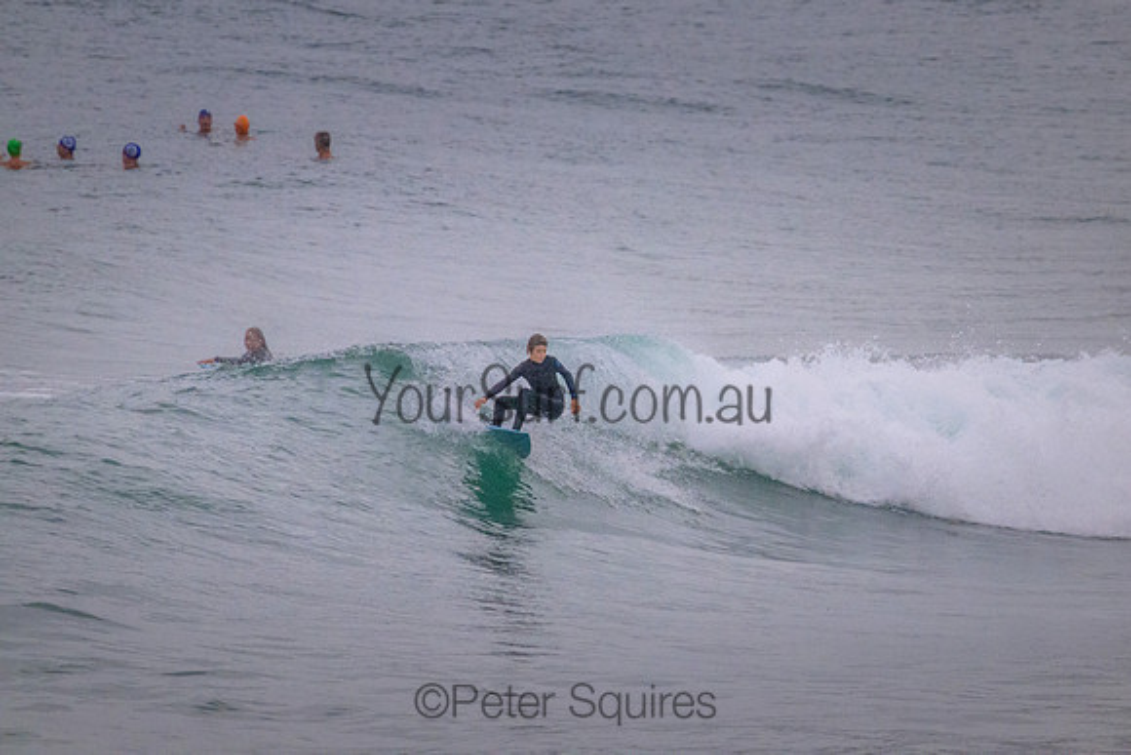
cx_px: 604
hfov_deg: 2.4
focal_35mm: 855
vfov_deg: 1.6
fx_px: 26851
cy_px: 352
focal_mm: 800
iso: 6400
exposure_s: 1/1250
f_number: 11
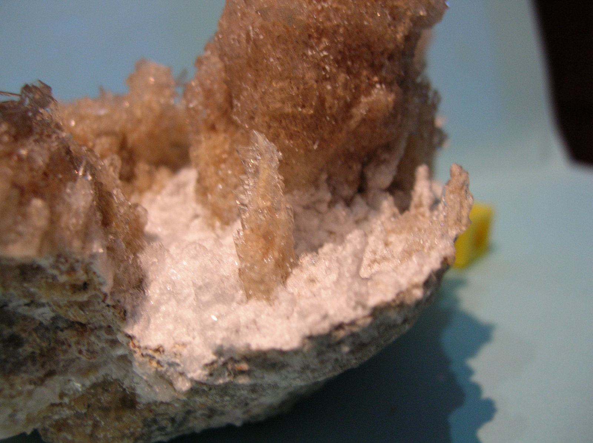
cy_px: 222
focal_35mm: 37
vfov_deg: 38.6
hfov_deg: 50.2
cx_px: 296
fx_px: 633
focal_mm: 6.2
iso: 81
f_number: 2.7
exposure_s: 1/3.9
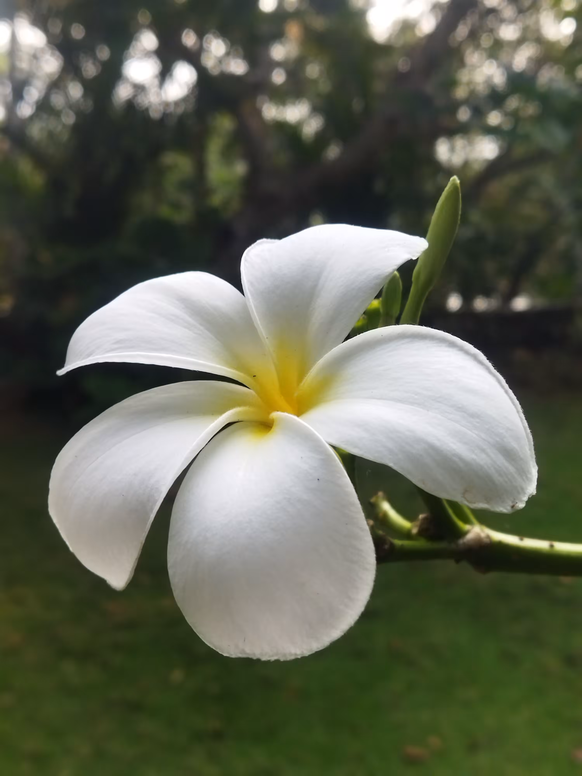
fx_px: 605
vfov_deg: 65.3
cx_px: 291
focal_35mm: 27
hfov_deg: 51.4
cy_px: 388
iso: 99
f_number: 1.79
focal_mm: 4.71
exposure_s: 1/311
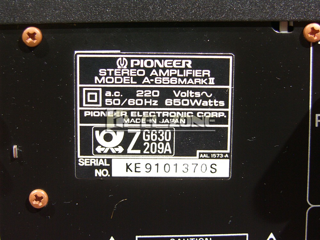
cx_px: 160
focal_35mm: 80
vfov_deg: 18.4
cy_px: 120
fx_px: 740
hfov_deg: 24.4
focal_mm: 20.7
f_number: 3.2
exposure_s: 1/80
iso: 100
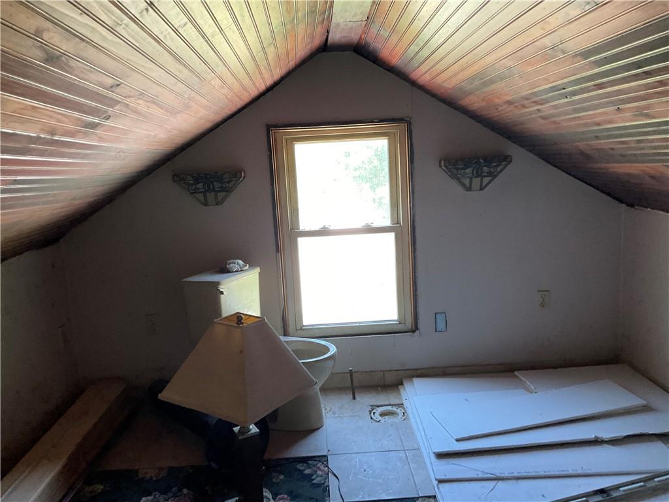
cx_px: 334
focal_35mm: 29
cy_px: 251
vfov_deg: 48.2
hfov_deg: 61.7
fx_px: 560
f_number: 1.8
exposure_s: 1/60
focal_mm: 3
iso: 125
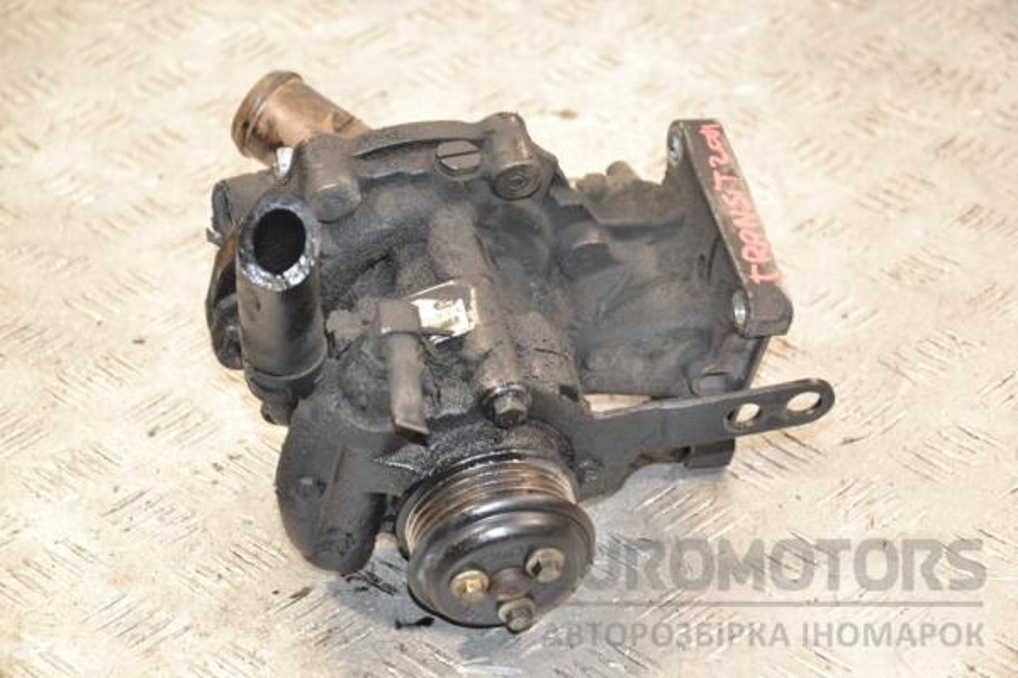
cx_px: 509
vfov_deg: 13.0
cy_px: 339
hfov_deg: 19.5
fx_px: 2969
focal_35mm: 105
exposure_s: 1/60
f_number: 5.3
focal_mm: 70
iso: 800
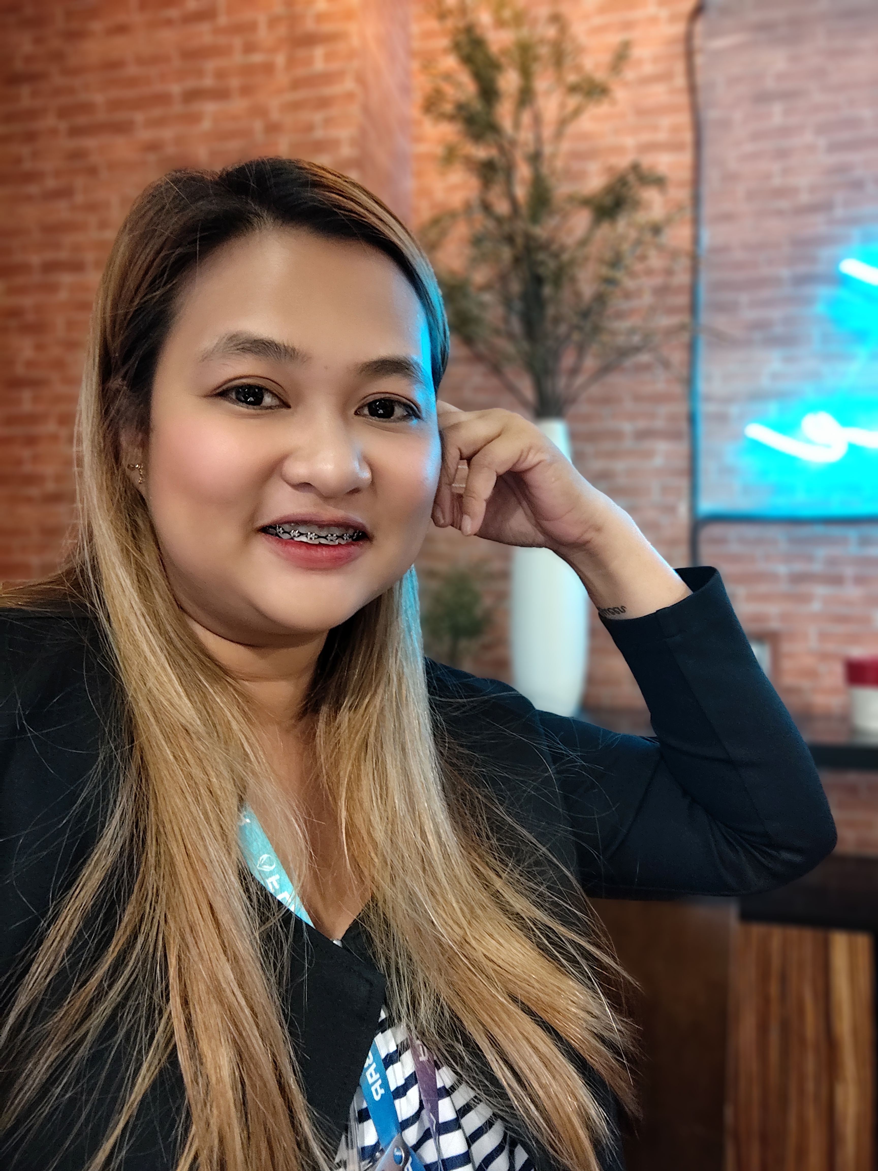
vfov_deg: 71.6
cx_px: 439
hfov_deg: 56.8
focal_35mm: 24
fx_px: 812
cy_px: 586
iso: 1125
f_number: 2.45
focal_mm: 3.25
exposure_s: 1/20
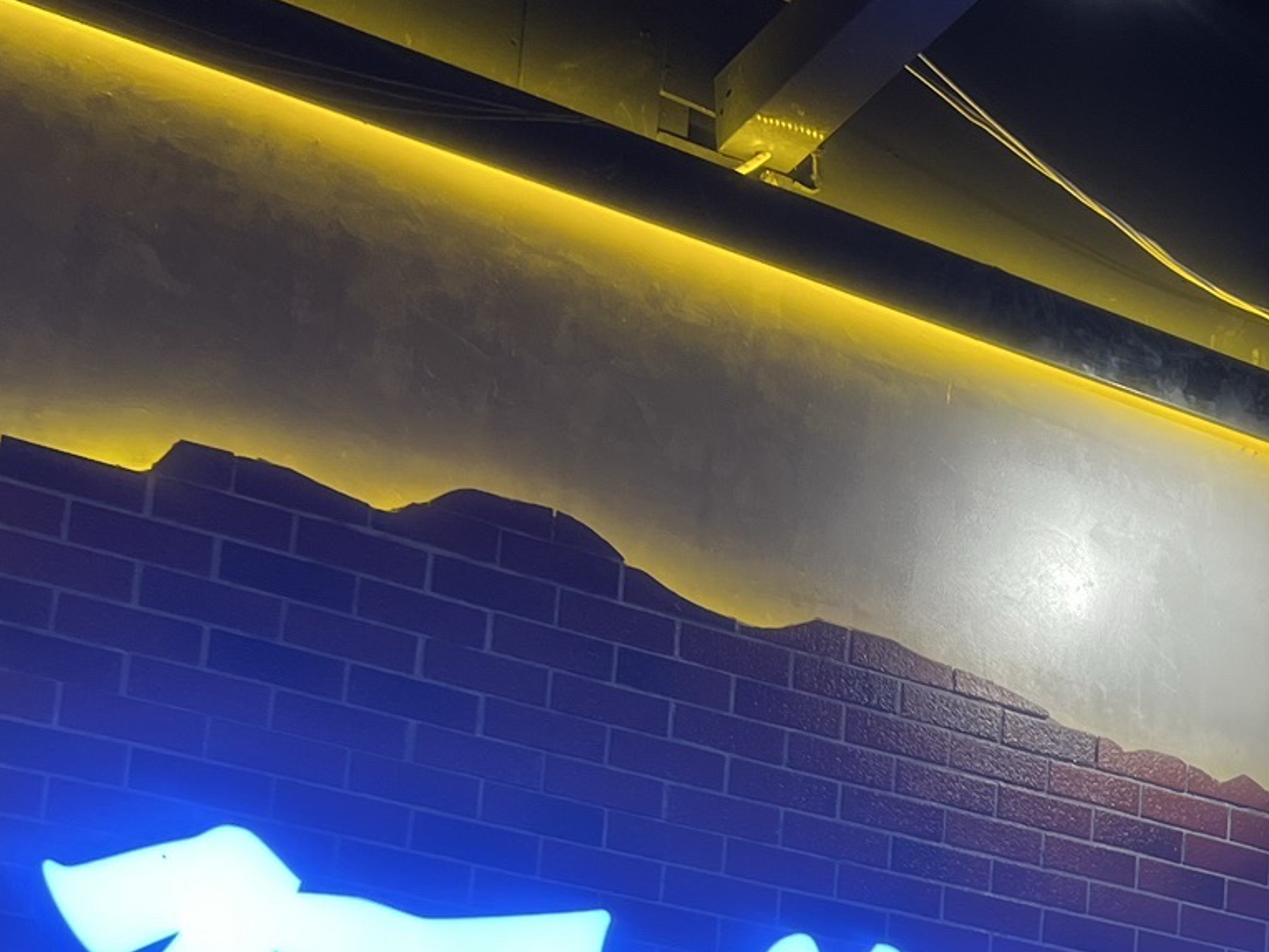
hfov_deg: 27.6
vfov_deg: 20.2
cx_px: 1131
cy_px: 1146
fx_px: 2493
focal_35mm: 68
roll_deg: -4.5
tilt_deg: +11.8
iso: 32
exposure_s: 1/100
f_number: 1.5
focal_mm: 5.7
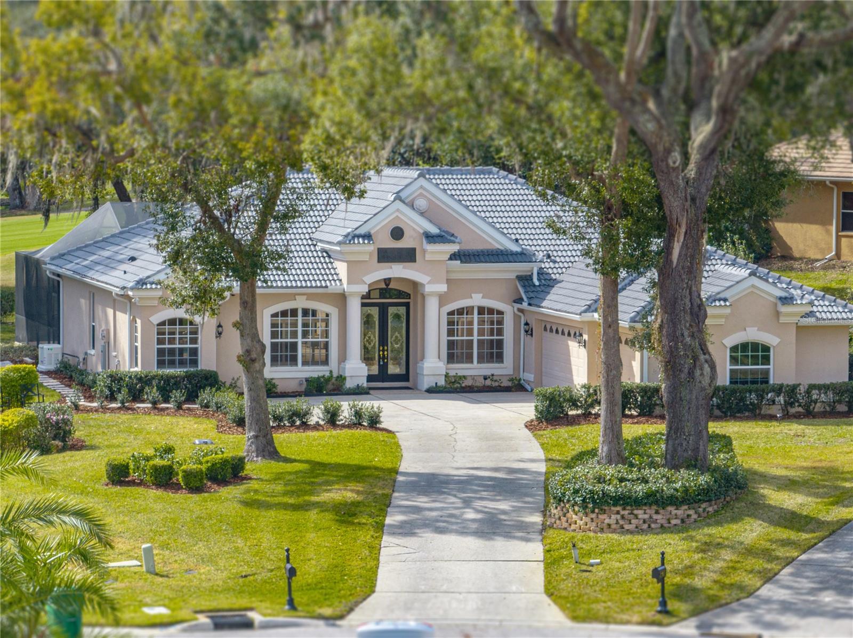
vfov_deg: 9.2
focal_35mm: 161
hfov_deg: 12.3
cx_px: 426
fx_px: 3964
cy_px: 319
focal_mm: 29.85
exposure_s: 1/160
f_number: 4.4
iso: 100
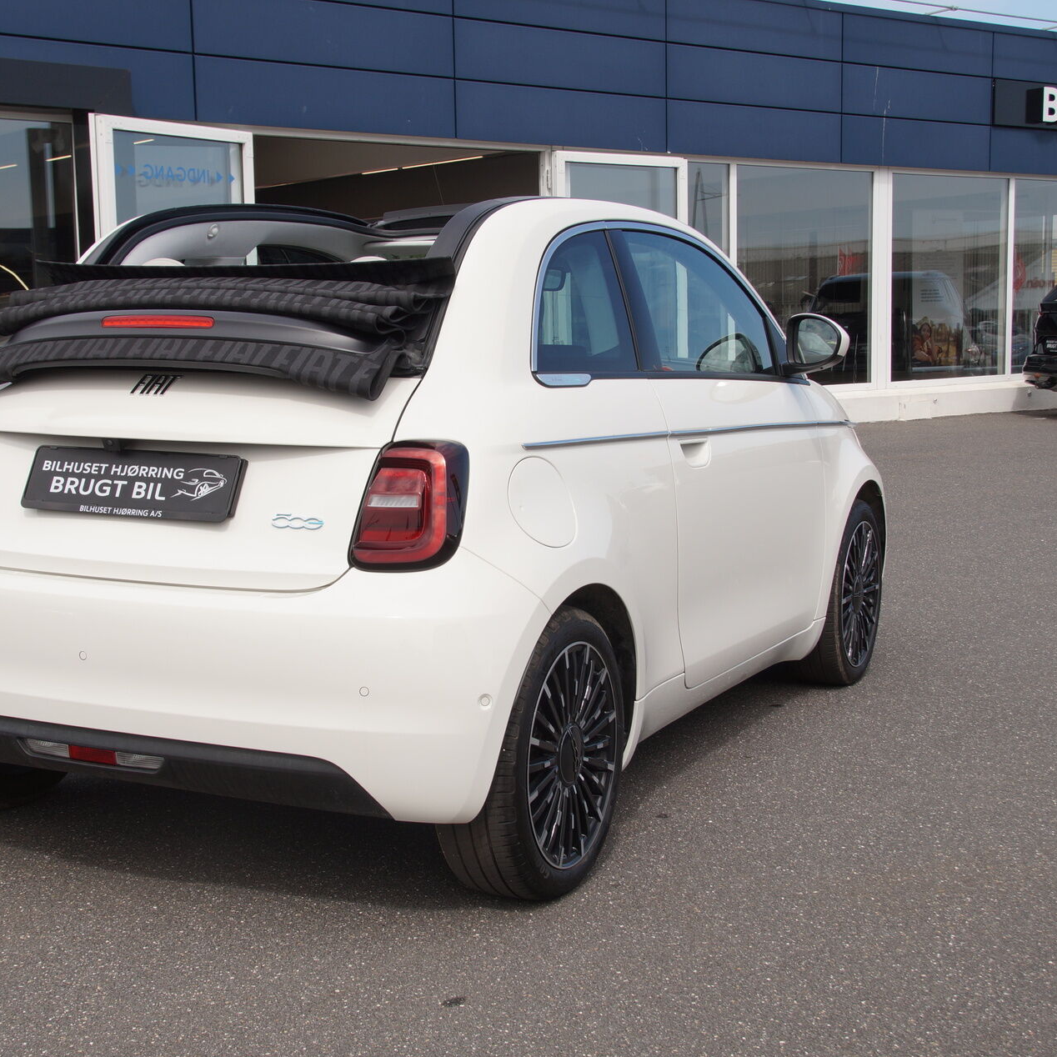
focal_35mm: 54
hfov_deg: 31.6
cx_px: 465
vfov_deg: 31.6
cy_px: 532
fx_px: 1866
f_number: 8
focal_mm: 28
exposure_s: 1/250
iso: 100
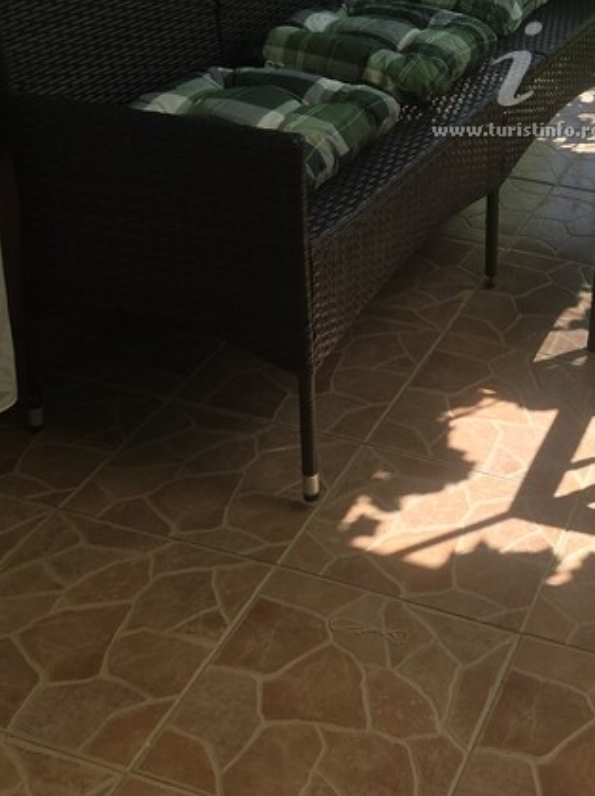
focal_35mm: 56
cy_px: 76
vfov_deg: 32.6
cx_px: 516
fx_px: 1285
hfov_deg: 25.4
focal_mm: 6.3
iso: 12
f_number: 1.7
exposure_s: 1/365
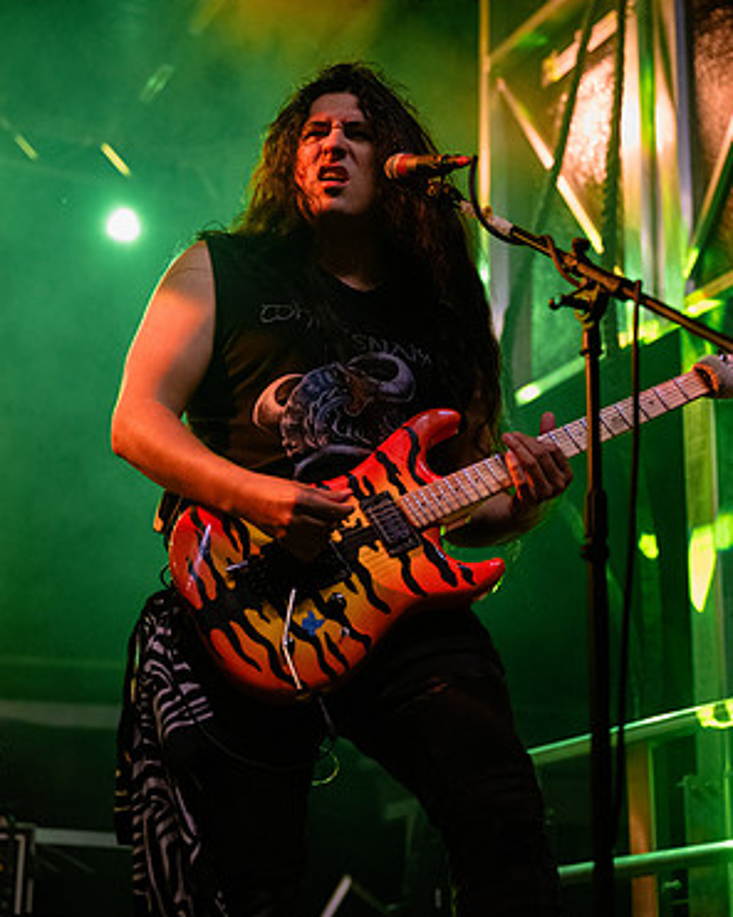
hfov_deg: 23.5
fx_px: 1763
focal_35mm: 65
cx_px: 366
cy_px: 461
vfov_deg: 29.1
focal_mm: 57
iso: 5000
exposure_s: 1/400
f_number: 2.8
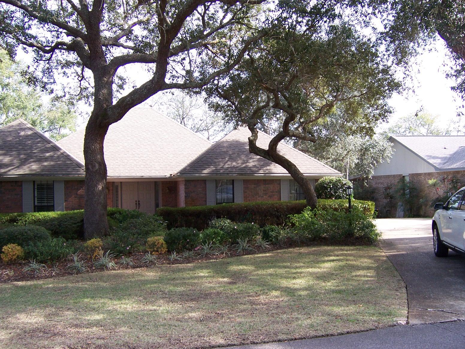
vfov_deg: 42.9
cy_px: 174
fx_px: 443
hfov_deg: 55.4
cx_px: 232
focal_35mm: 33
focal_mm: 5.5
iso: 80
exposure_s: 1/90
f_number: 3.4
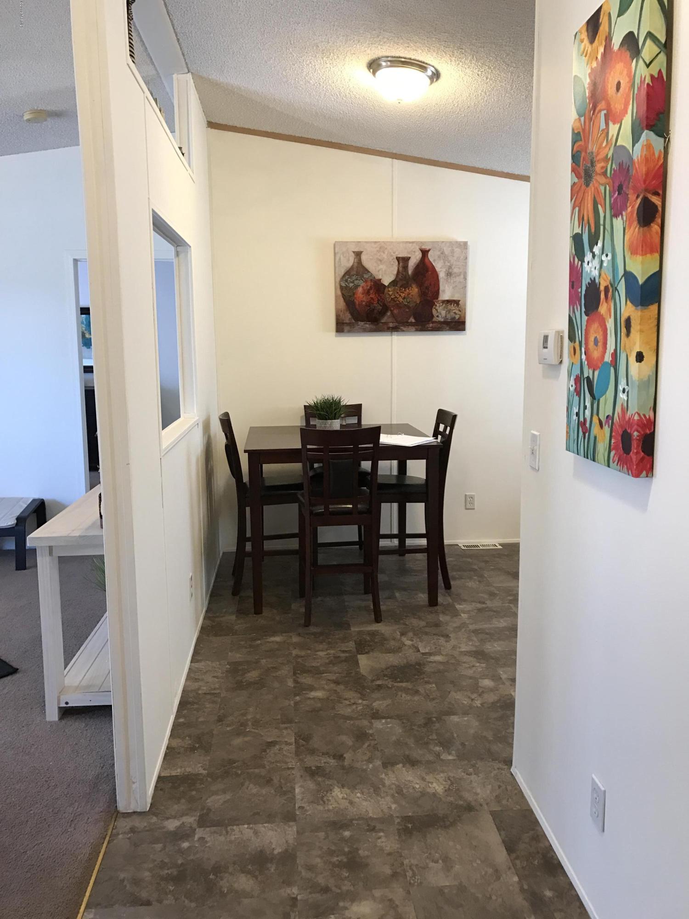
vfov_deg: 63.4
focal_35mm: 28
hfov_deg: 49.7
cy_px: 460
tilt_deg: -8.5
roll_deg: +0.2
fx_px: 743
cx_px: 344
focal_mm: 3.99
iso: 40
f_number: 1.8
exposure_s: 1/20
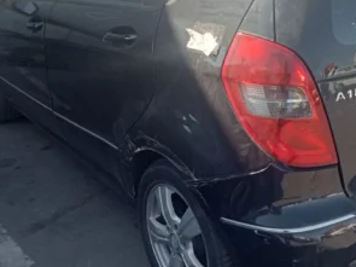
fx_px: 586
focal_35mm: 57
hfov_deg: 33.3
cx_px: 257
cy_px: 86
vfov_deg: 25.5
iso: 100
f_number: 2.2
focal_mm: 3.46
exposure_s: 1/235
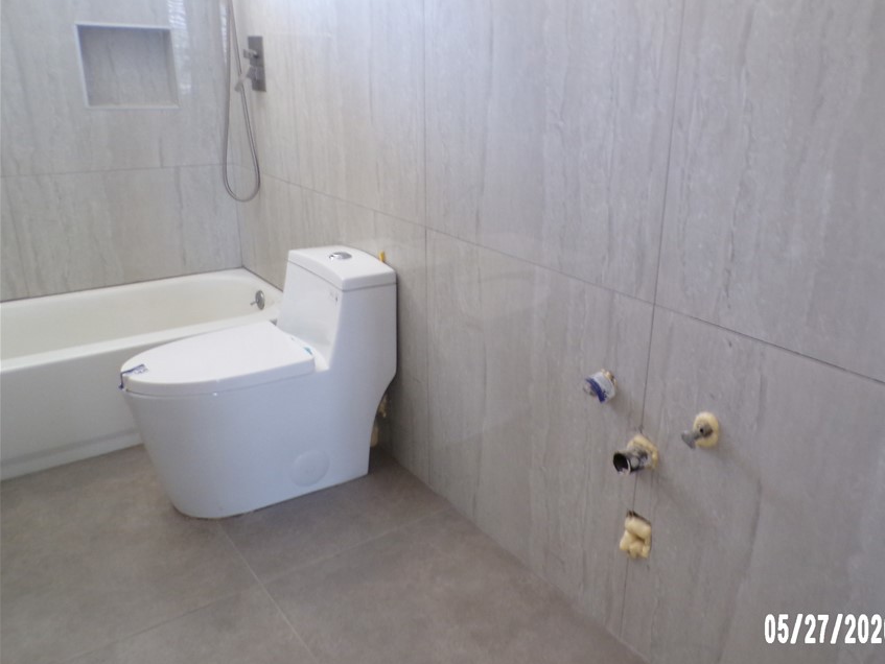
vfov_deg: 48.2
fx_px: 742
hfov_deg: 61.1
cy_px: 316
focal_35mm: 29
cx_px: 534
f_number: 3
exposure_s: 1/17
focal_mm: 4.3
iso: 313
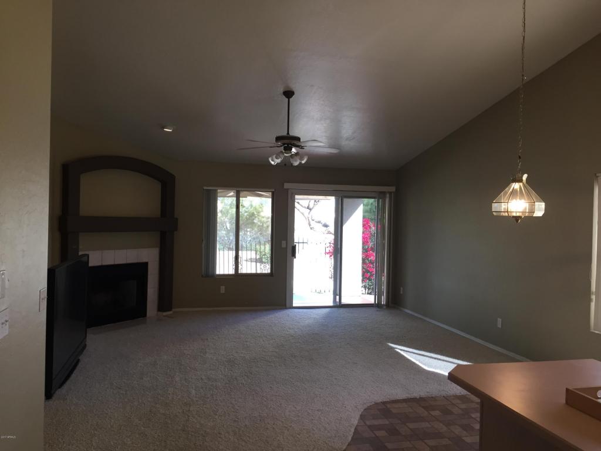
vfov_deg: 48.2
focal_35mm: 29
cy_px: 226
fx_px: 503
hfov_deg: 61.7
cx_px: 300
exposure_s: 1/30
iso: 32
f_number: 2.2
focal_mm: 4.15
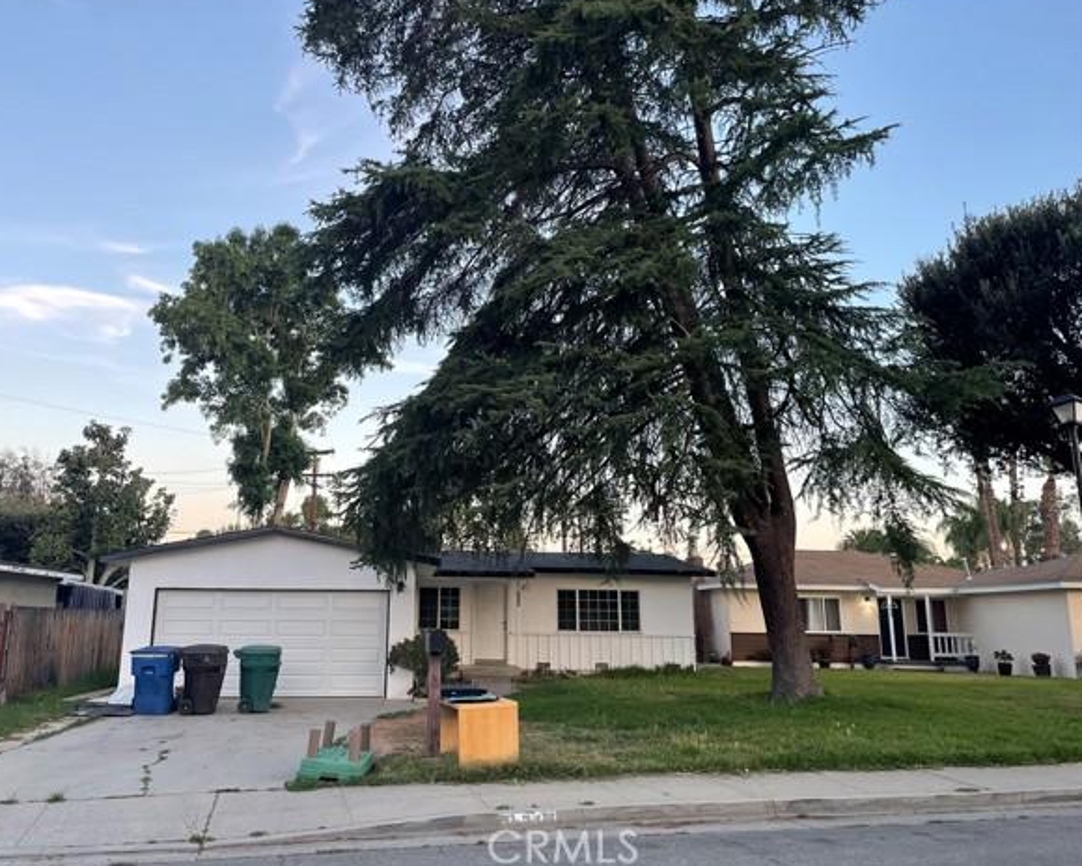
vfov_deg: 51.5
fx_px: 897
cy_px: 426
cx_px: 496
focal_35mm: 28
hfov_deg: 62.1
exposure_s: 1/121
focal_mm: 4.2
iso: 50
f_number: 1.6
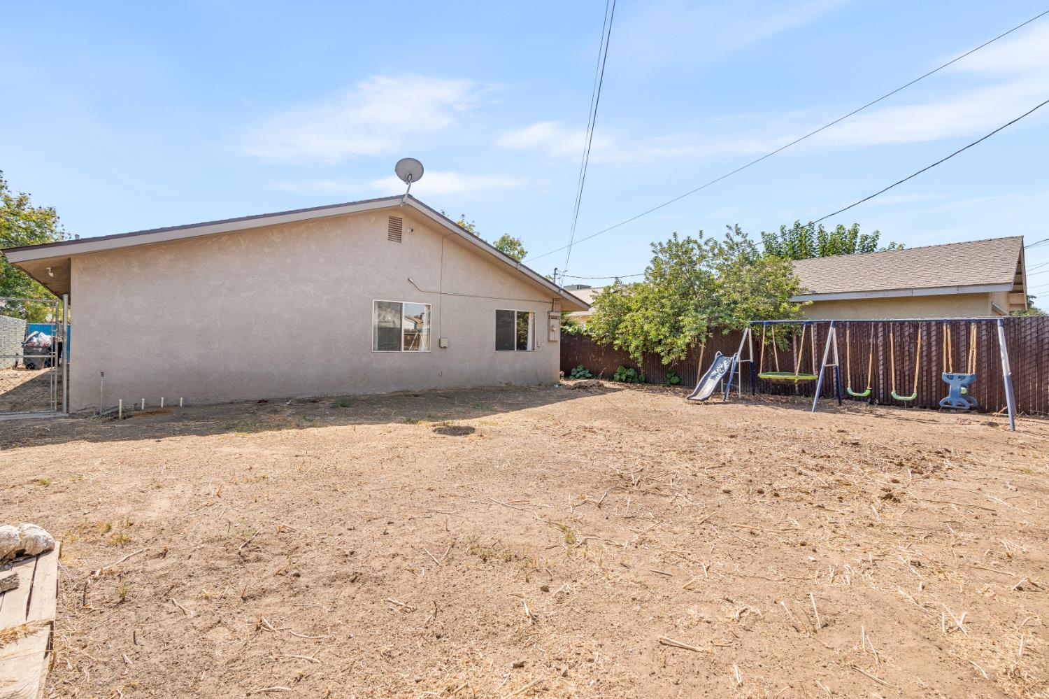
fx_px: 466
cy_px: 350
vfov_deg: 73.7
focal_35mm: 16
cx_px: 524
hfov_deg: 96.8
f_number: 7.1
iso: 80
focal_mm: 16
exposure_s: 1/60
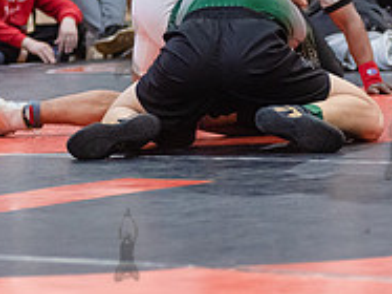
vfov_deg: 6.2
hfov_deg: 8.3
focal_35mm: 239
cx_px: 126
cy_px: 41
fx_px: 2705
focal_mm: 80
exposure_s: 1/400
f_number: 3.5
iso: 4000
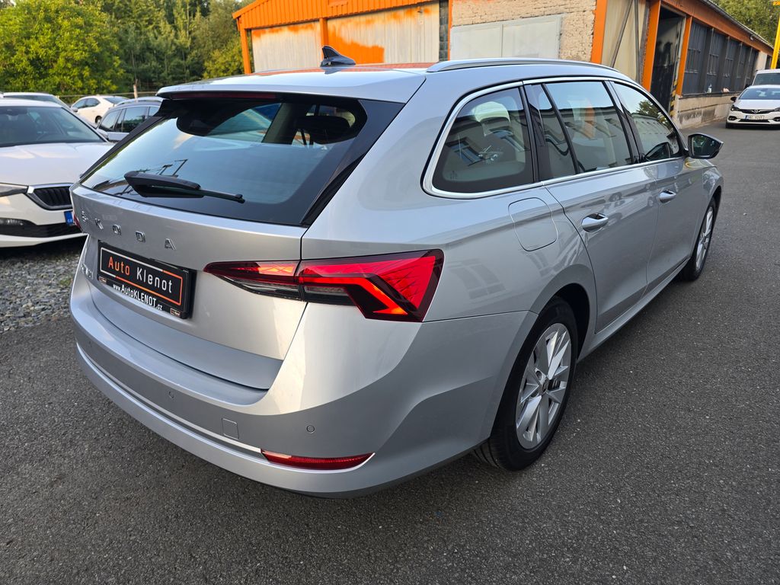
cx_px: 390
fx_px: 518
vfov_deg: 58.9
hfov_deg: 73.9
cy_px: 292
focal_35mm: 23
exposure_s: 1/66.7
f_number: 1.7
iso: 12
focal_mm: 6.3
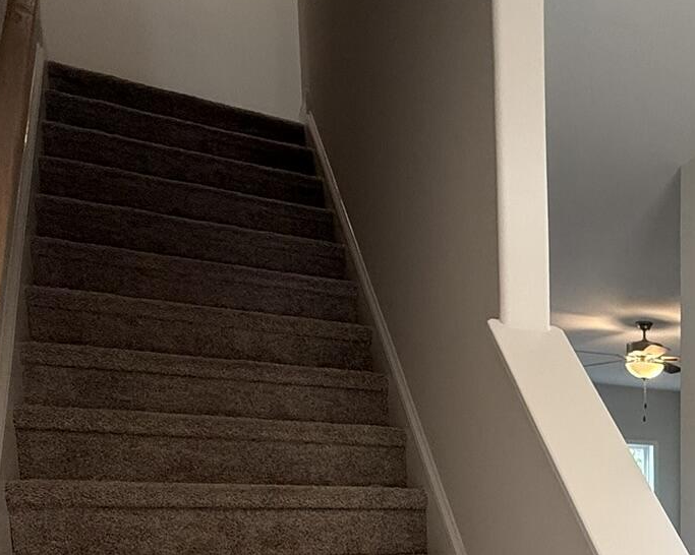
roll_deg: -1.0
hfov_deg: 36.8
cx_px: 788
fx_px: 843
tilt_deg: -6.7
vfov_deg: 32.3
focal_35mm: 41
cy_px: 605
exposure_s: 1/120
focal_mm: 2.22
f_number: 2.2
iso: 160
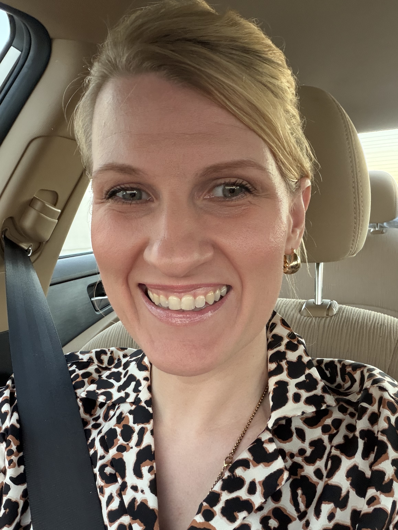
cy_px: 265
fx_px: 460
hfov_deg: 46.8
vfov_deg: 60.0
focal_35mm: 30
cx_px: 199
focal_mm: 2.71
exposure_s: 1/37
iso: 400
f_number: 1.9
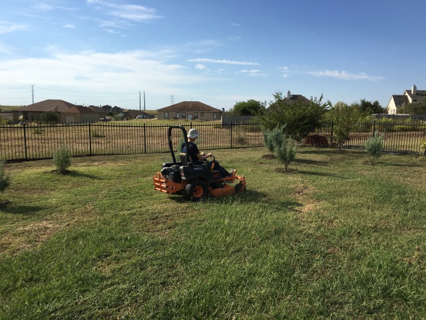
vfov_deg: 48.2
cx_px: 213
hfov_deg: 61.7
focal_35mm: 29
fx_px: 357
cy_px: 160
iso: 25
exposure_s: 1/1876
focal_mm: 4.15
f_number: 2.2
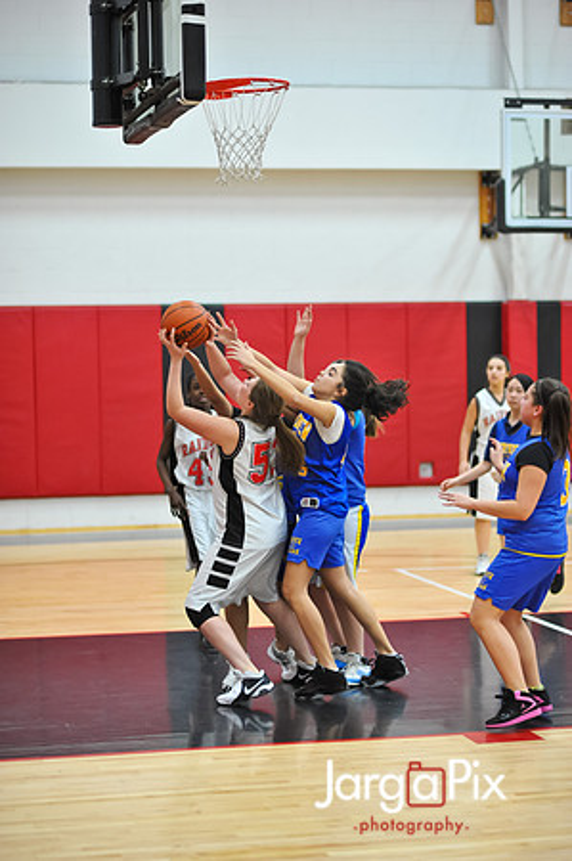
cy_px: 430
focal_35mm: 85
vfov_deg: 23.9
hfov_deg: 16.0
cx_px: 286
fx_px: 2030
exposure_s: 1/500
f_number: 2.2
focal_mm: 85
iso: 2200
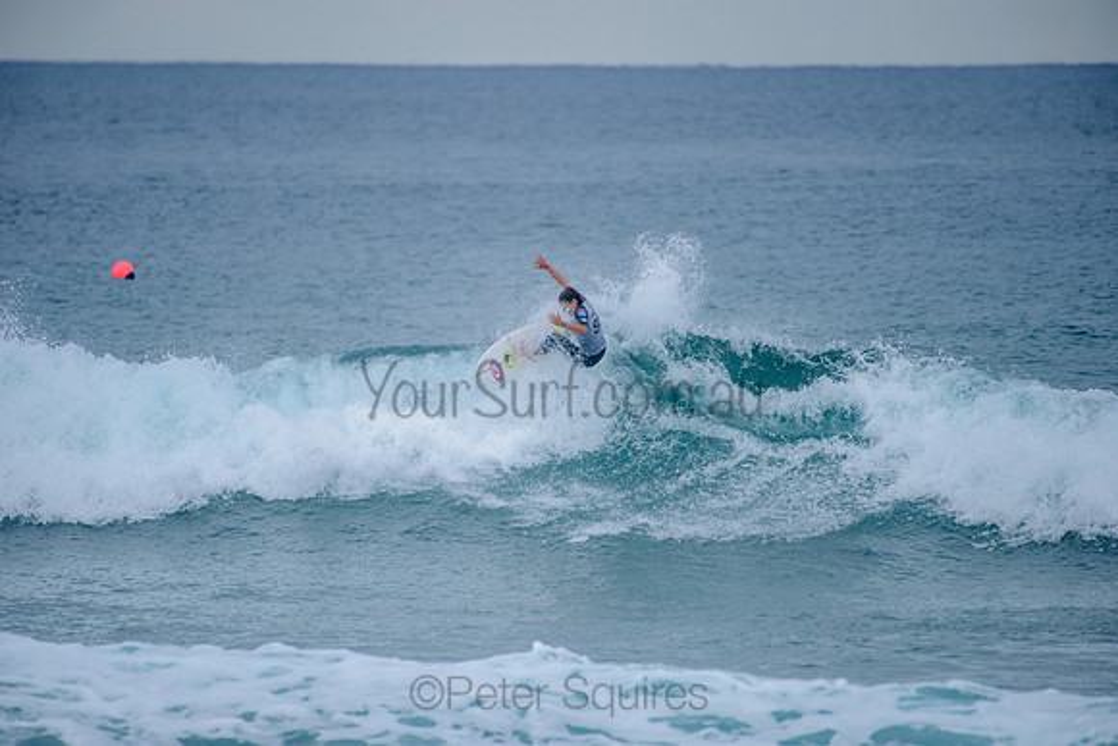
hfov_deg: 4.0
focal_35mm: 512
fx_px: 15902
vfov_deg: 2.7
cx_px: 559
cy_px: 373
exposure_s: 1/2000
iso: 450
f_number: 5.6
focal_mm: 500
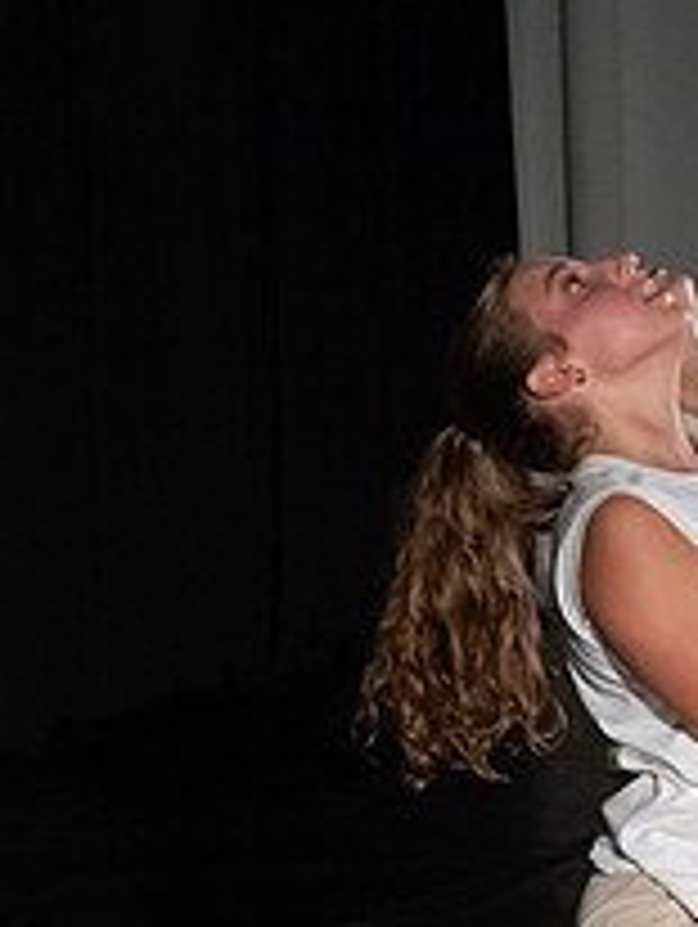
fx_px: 6278
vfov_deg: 8.4
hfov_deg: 6.3
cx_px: 1005
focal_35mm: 234
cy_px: 406
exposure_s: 1/400
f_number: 5
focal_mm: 75
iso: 6400
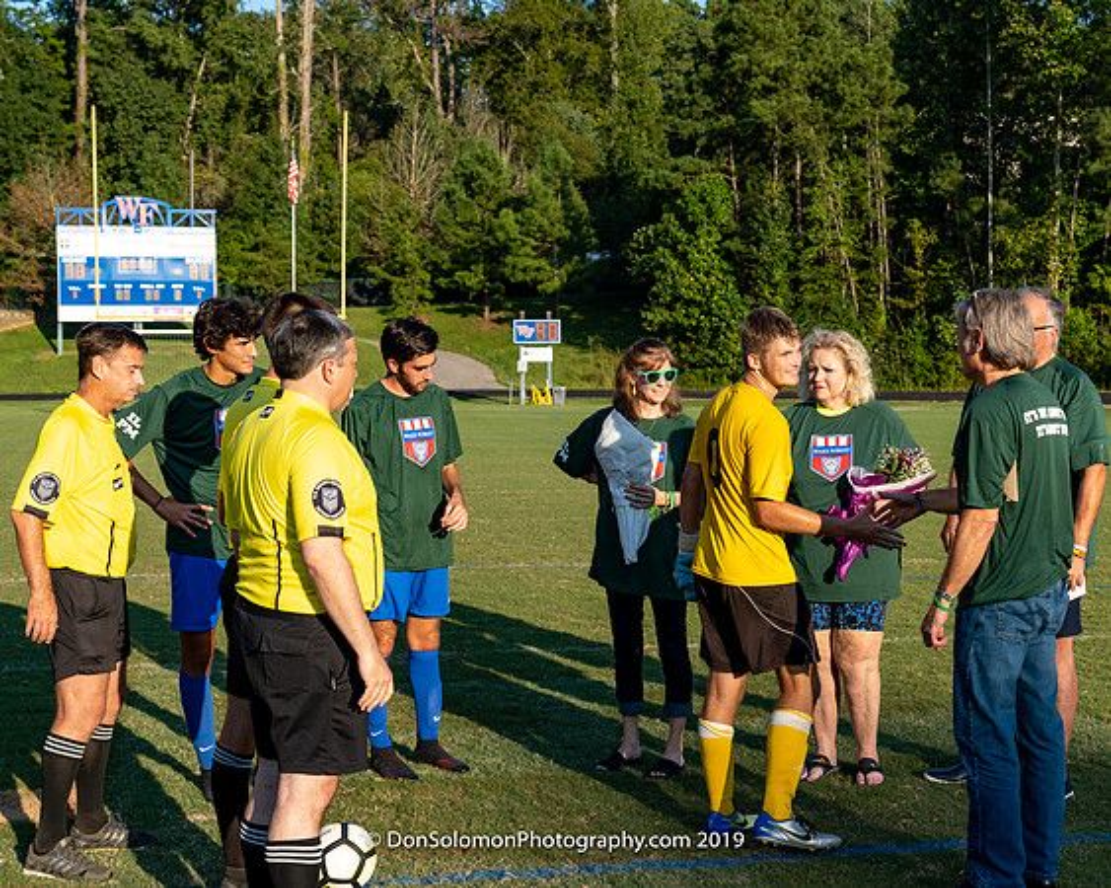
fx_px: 2003
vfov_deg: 25.0
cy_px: 445
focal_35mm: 61
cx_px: 610
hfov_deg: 31.0
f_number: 4
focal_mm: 35
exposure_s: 1/800
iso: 125
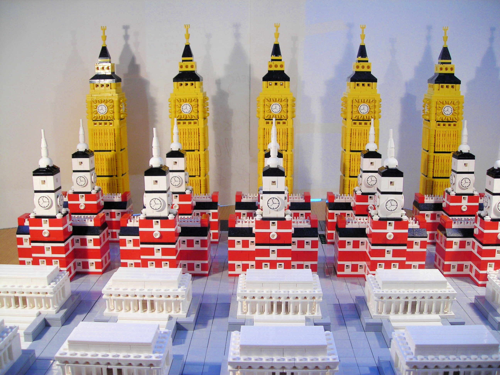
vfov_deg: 37.7
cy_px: 188
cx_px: 250
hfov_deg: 49.0
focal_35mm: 38
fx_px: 549
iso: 50
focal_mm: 6.3
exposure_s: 1/34.7
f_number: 3.2
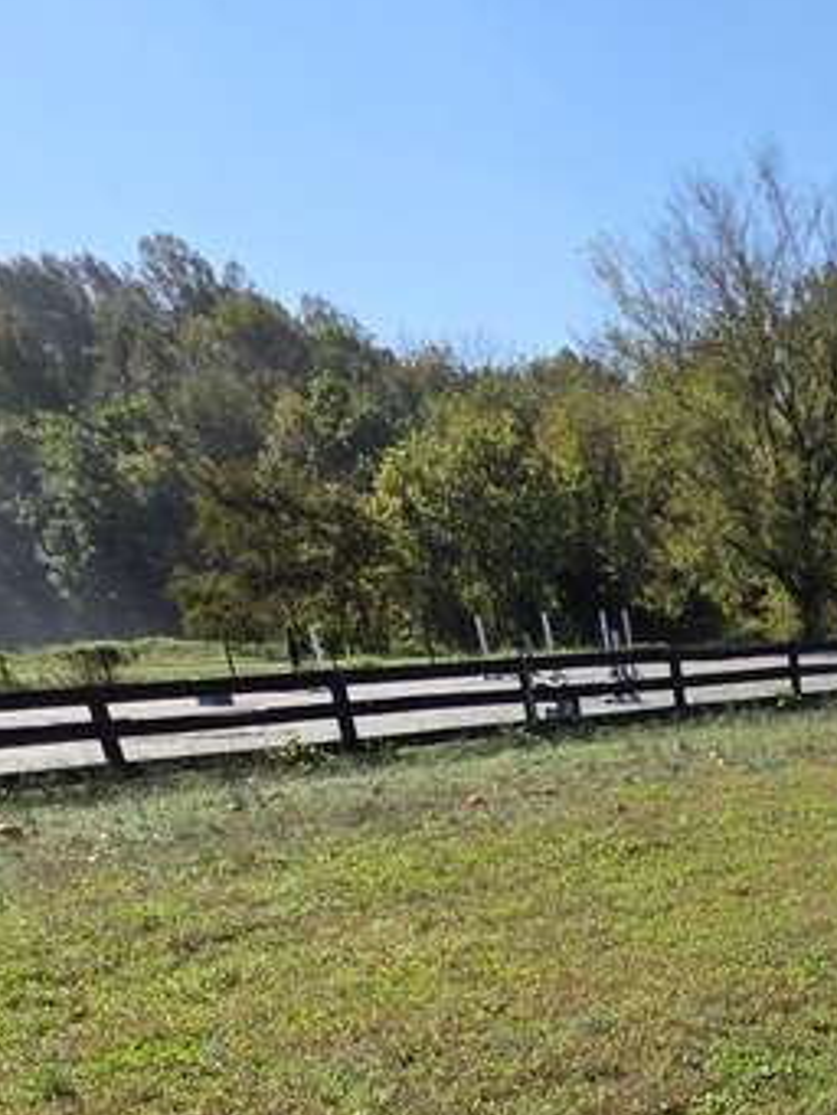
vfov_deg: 33.2
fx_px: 1257
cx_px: 984
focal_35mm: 39
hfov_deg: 31.4
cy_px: 1491
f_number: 1.9
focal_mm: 2.2
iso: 40
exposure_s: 1/1904
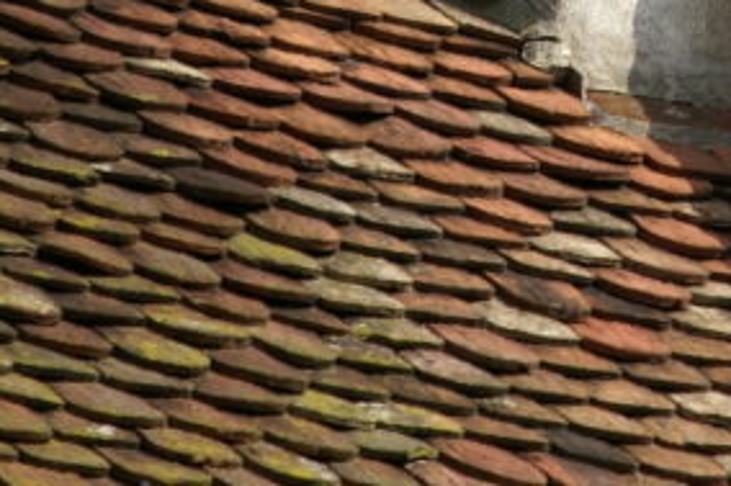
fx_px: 14830
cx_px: 692
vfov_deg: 1.9
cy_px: -220
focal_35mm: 731
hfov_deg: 2.8
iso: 100
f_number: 8
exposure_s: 1/320
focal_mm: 135
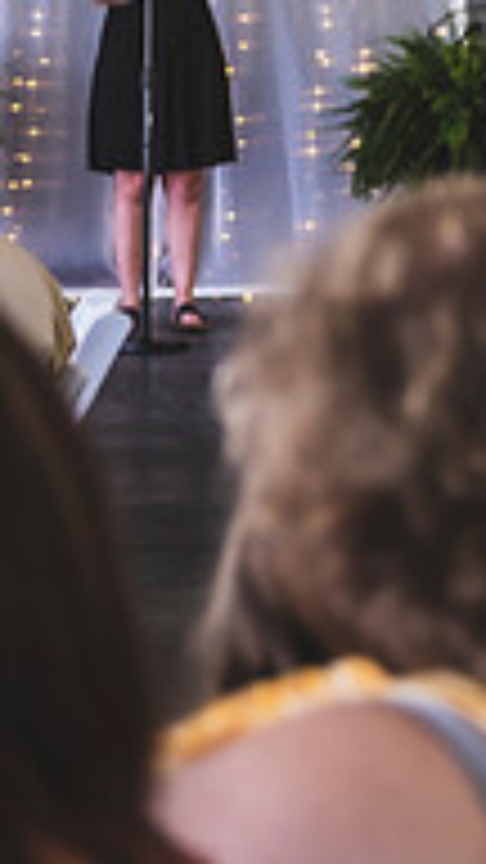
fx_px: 5063
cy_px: 79
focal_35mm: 221
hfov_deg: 5.3
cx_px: 1269
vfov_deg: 9.7
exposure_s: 1/200
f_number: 2.8
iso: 400
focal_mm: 70
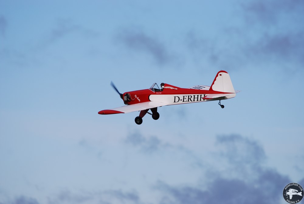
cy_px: 102
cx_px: 152
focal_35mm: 300
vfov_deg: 4.6
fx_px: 2536
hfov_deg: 6.9
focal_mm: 200
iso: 100
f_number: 4
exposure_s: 1/1000
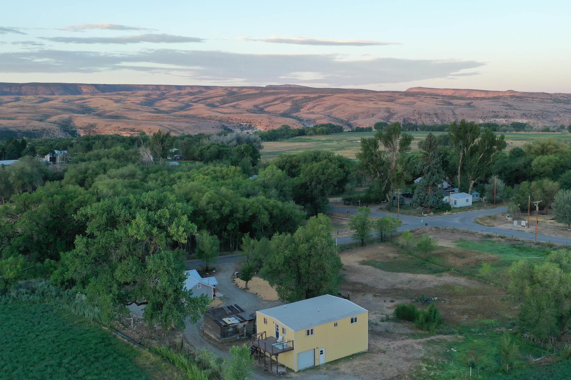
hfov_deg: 50.6
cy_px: 205
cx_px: 308
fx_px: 603
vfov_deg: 35.0
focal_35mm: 38
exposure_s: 1/100
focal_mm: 10.26
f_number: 3.5
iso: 100
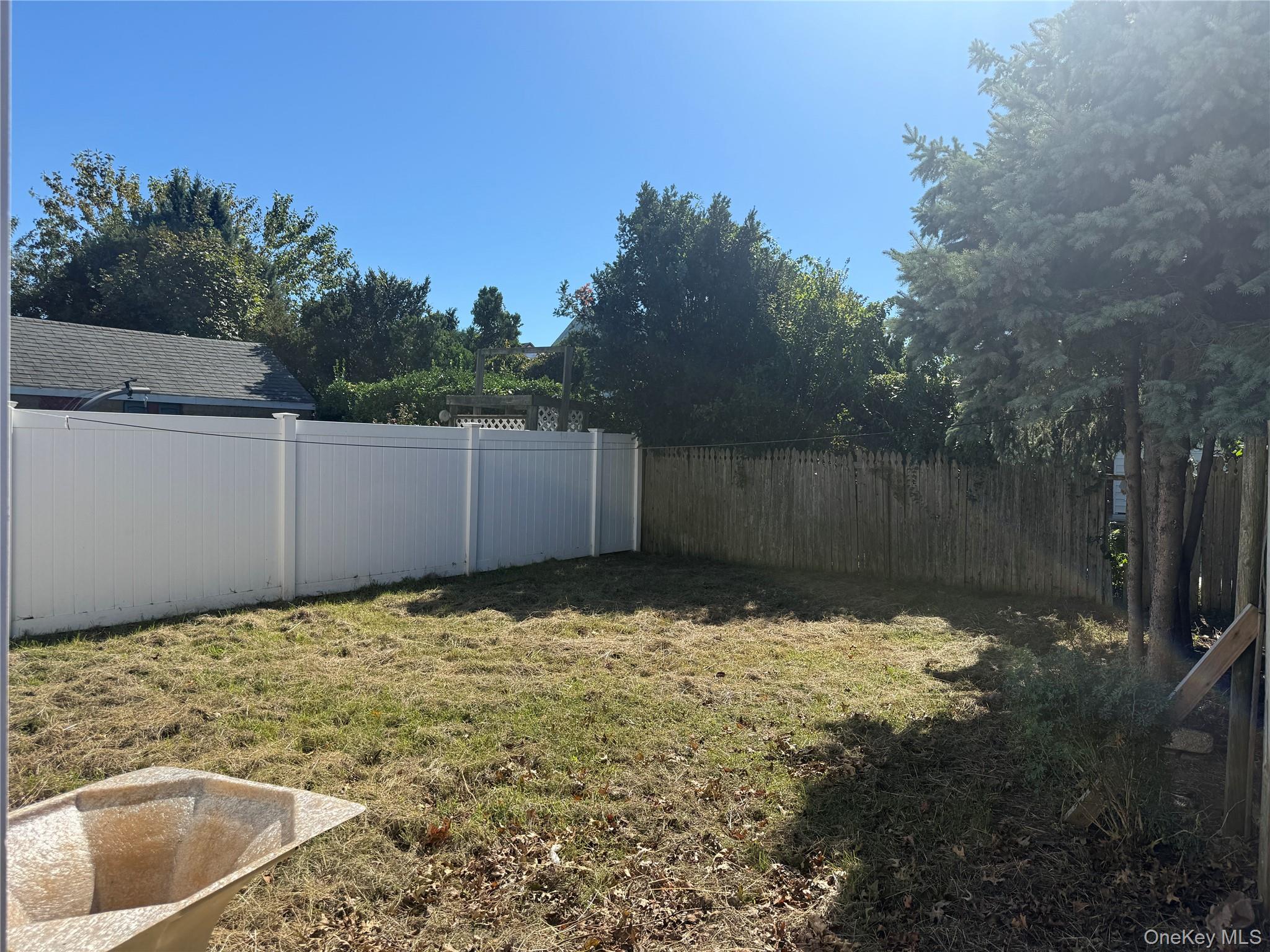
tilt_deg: -0.6
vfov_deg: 56.8
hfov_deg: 71.6
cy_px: 476
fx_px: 881
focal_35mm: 24
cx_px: 635
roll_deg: -1.7
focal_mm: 6.76
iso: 80
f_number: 1.78
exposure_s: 1/3759
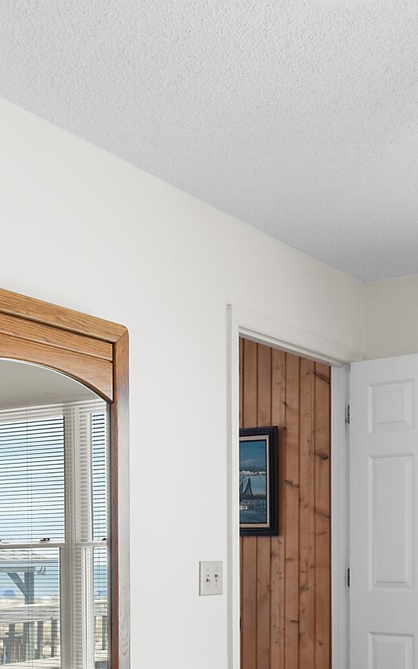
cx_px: 399
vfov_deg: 40.8
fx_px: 857
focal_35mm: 47
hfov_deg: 26.2
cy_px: 538
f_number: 4.5
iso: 100
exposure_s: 1/10
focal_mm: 10
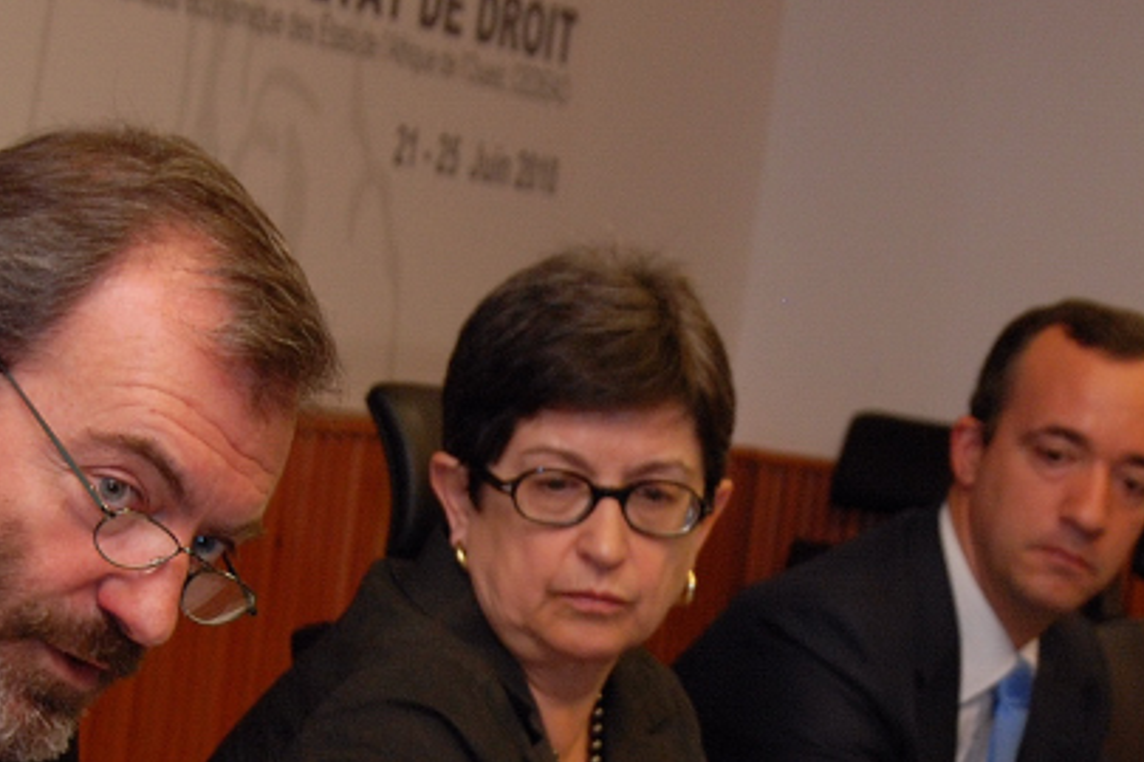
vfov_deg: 9.4
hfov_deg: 14.3
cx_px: 596
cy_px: 852
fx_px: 4576
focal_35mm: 144
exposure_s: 1/60
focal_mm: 38
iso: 400
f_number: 5.6
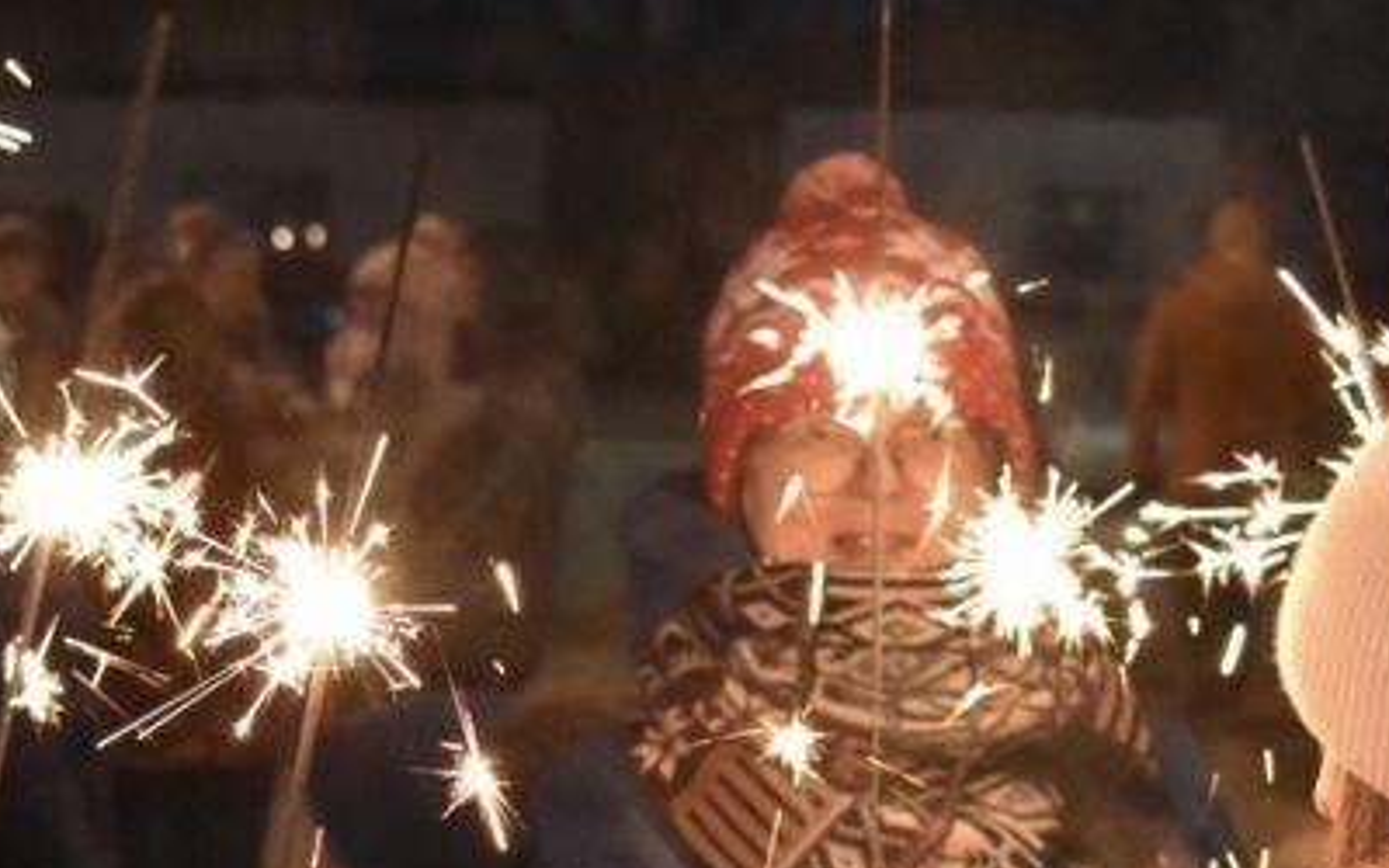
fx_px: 4921
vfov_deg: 10.1
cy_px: 599
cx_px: 677
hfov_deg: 16.1
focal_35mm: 130
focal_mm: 34
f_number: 4.5
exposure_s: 1/50
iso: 4000
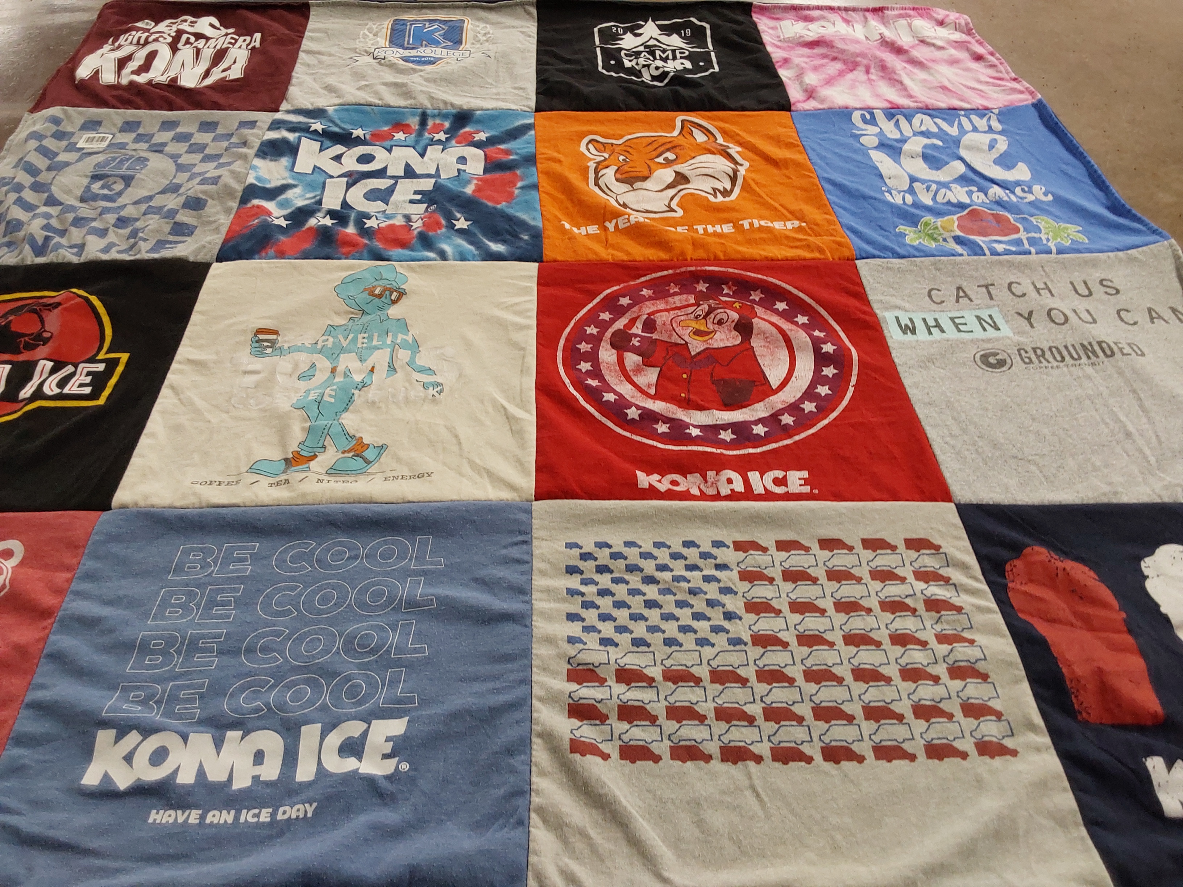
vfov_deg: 49.7
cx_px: 592
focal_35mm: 28
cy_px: 444
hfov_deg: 63.4
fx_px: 957
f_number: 1.9
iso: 80
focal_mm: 2.91
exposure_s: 1/50
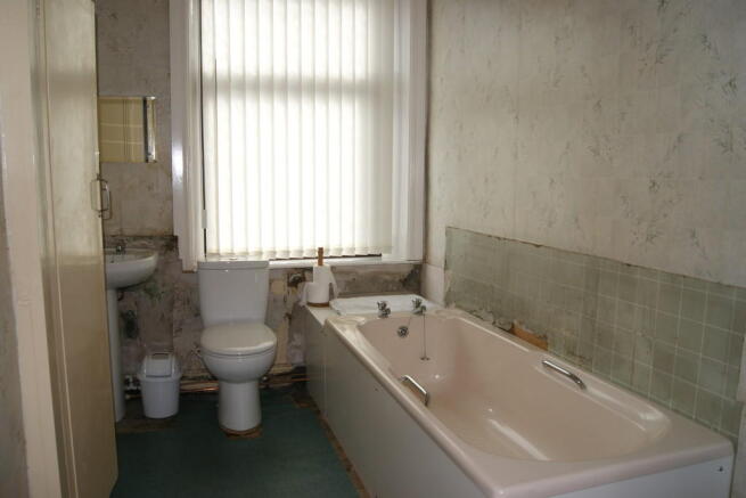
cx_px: 373
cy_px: 249
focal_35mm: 27
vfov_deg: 48.0
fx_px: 560
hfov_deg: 67.4
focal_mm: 18
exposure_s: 1/80
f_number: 6.3
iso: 100
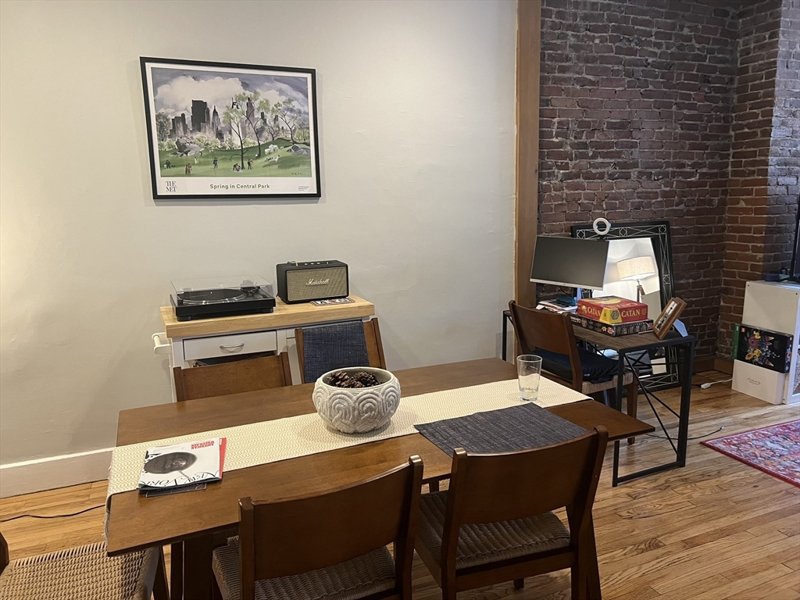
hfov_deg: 67.3
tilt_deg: -9.7
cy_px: 300
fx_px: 601
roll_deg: +1.1
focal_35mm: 26
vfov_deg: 53.1
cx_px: 400
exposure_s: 1/60
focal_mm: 5.7
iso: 200
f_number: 1.5
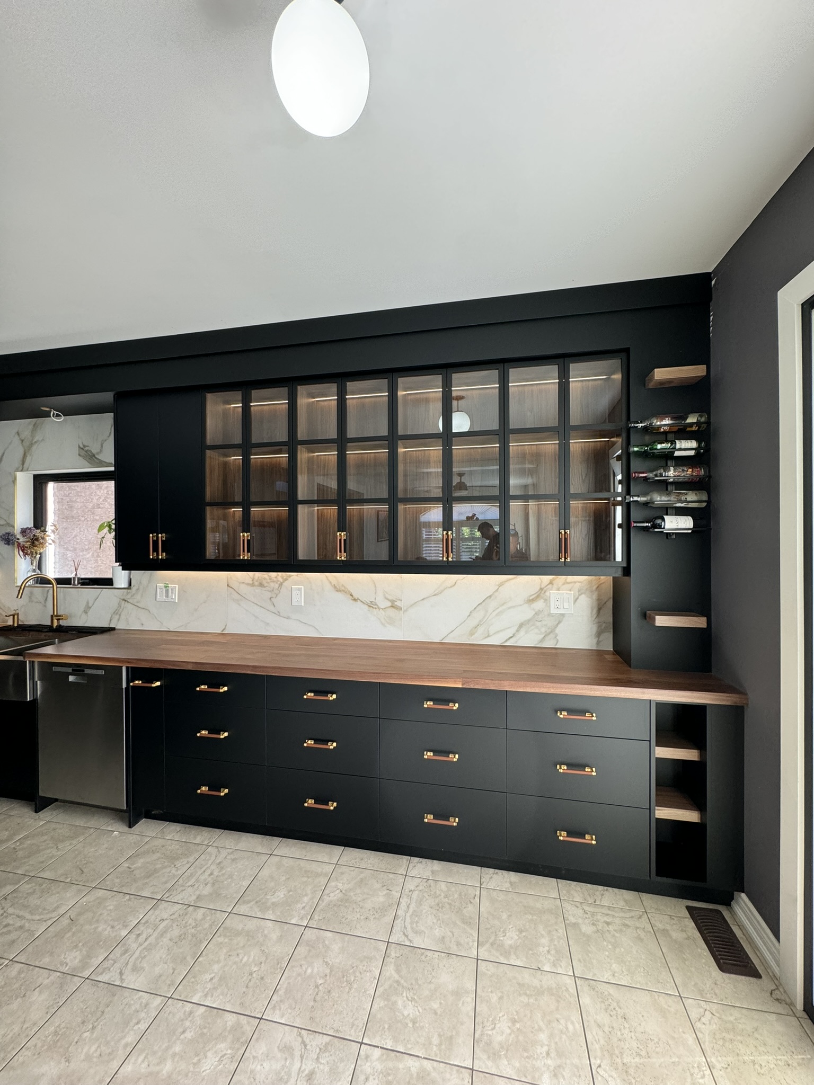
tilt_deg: +0.5
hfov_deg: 85.7
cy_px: 542
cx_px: 407
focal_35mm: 14
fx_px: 439
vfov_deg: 102.1
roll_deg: +0.5
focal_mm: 2.22
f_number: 2.2
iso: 160
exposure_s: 1/114
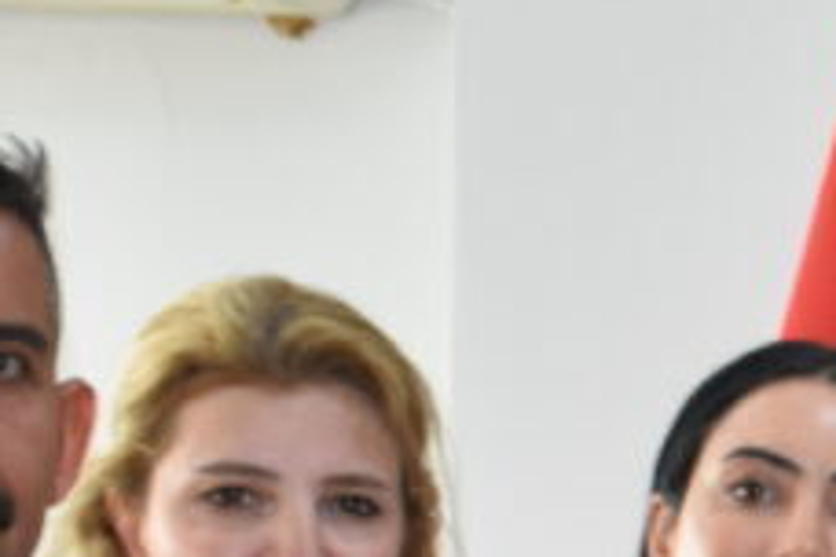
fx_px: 8197
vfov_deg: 3.9
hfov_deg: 5.6
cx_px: 1921
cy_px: 1083
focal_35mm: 353
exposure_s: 1/60
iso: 500
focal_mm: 42
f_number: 4.5
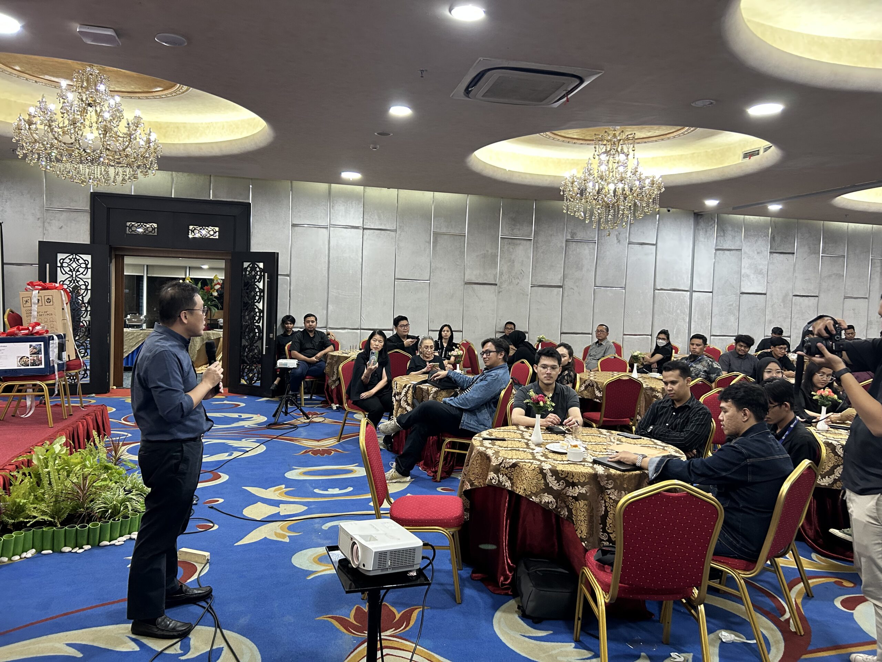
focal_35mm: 26
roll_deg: -0.9
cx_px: 441
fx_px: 662
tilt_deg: -1.6
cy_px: 331
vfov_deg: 53.1
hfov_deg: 67.3
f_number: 1.5
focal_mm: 5.7
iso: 200
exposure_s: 1/50
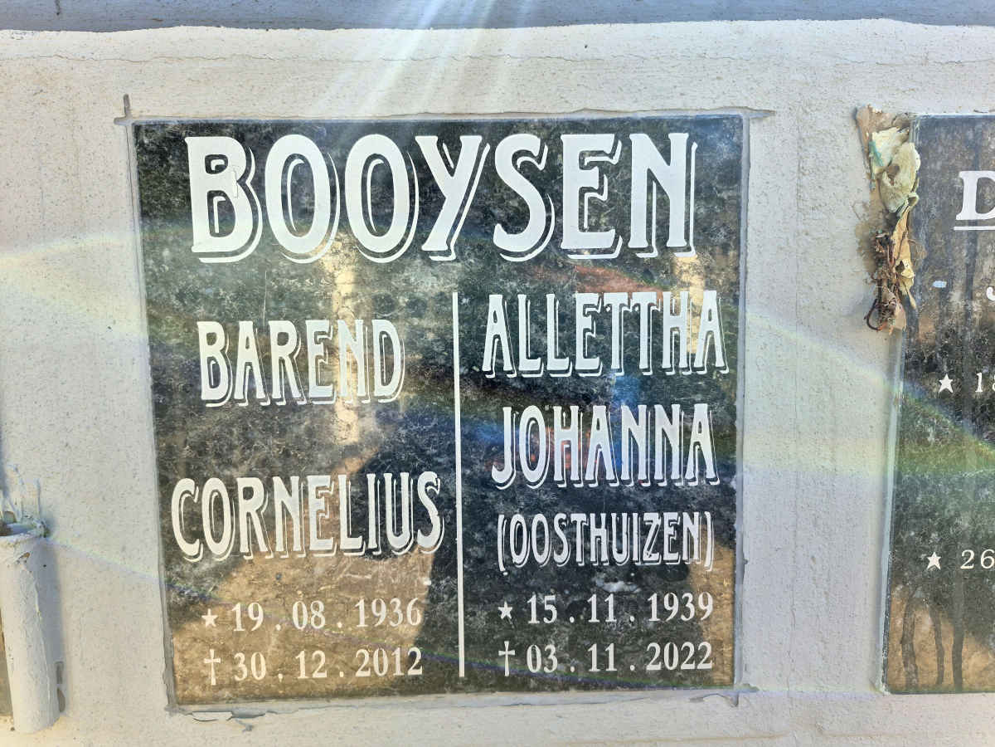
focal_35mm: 23
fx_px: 661
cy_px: 374
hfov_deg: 73.9
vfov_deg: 58.9
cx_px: 498
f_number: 1.8
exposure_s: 1/235
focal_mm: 5.4
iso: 25
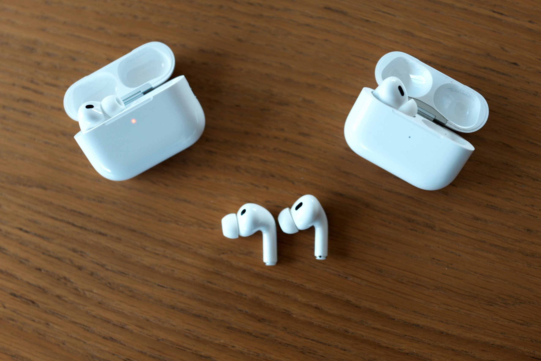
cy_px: 180
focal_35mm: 35
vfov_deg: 37.8
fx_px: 526
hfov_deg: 54.4
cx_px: 270
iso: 100
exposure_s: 1/200
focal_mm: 35
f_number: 2
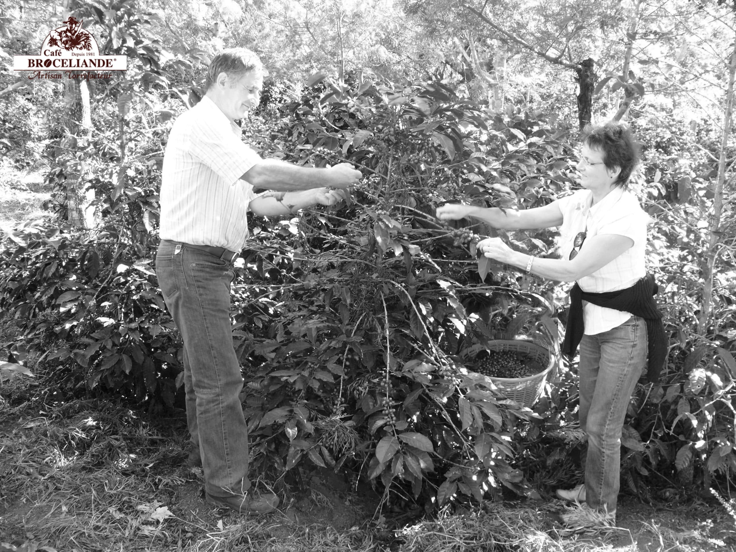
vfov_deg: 40.7
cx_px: 368
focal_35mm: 35
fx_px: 744
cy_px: 276
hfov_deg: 52.6
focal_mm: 7.4
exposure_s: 1/60
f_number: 2.8
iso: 100
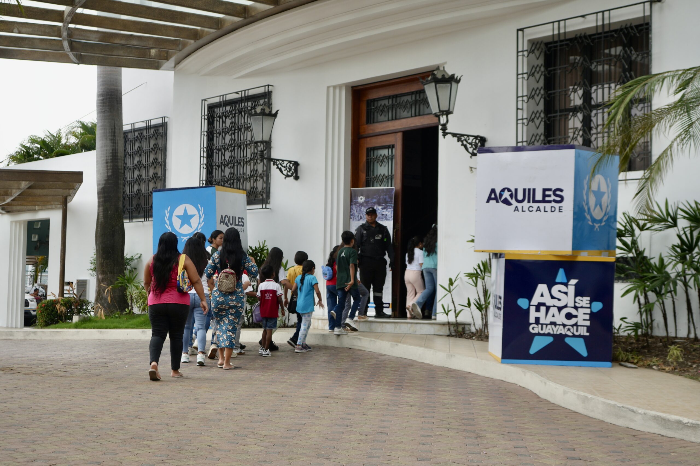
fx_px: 1079
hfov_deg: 35.9
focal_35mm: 56
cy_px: 233
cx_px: 350
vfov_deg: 24.4
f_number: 4
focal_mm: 37
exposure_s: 1/160
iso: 100
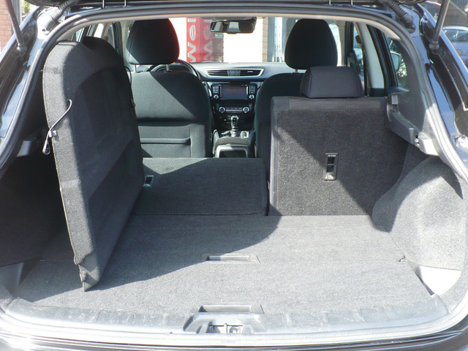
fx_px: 608
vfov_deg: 32.2
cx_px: 234
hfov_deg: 42.1
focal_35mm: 45
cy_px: 176
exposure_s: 1/80
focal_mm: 6.1
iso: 100
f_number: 2.8
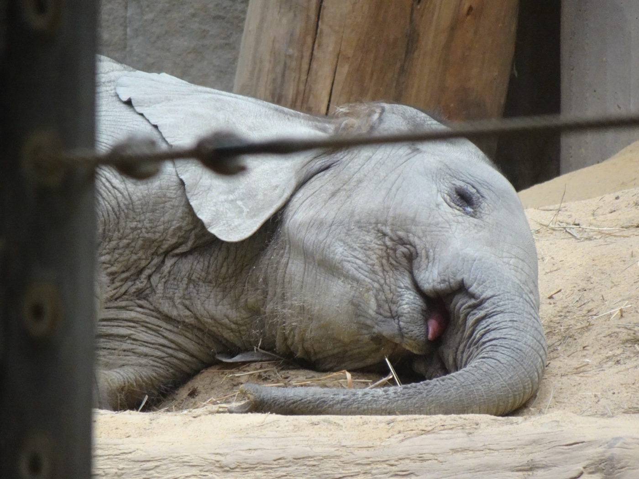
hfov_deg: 3.3
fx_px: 11076
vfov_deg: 2.5
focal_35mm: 600
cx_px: 320
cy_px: 240
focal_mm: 99.2
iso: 800
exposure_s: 1/100
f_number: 6.3
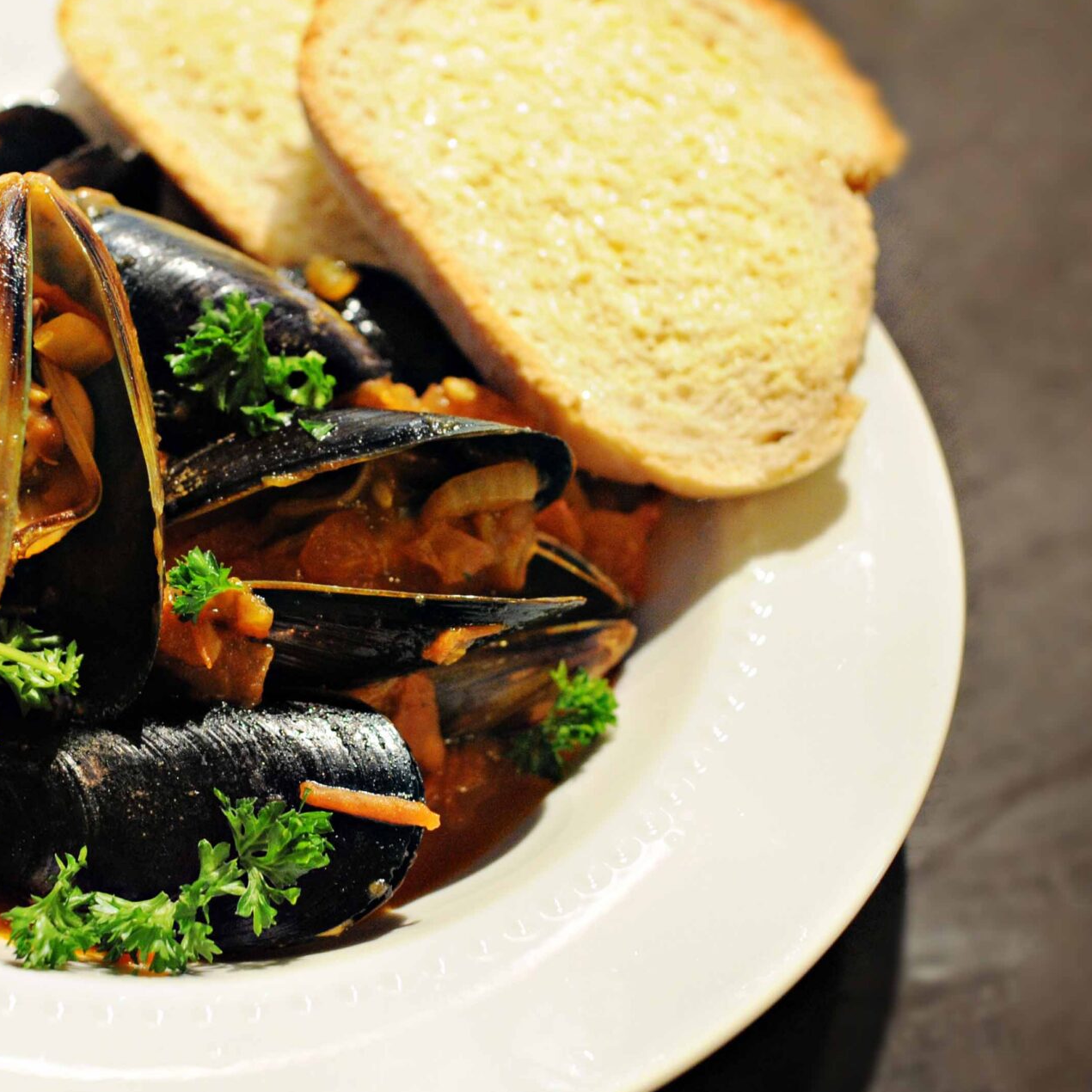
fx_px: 2748
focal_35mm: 77
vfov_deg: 22.5
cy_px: 570
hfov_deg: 22.4
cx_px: 347
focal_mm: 30
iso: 720
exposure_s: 1/30
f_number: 3.2
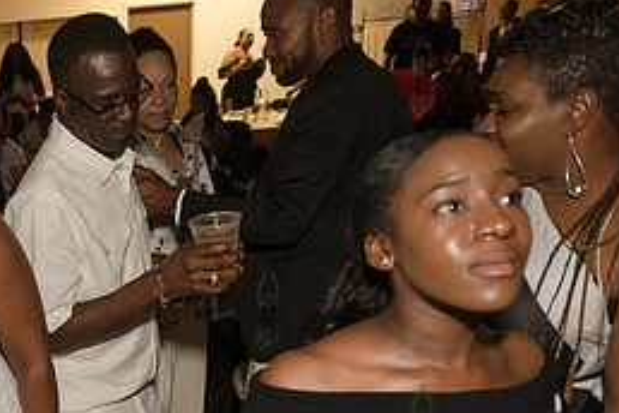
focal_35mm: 54
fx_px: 928
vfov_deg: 23.9
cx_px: -43
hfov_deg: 32.8
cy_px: 424
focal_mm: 24
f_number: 3.5
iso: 2000
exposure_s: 1/250
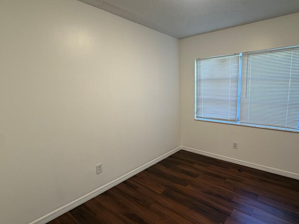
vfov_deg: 68.7
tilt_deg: -8.0
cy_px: 111
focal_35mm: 19
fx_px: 164
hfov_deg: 83.6
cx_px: 179
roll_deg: +0.6
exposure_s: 1/60
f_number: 2.2
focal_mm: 2.22
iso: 200
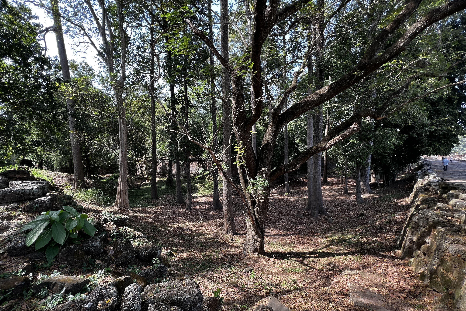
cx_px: 232
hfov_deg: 104.3
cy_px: 169
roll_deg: +1.1
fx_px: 181
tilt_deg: -2.5
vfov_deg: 81.0
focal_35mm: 14
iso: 32
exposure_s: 1/145
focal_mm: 1.57
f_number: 1.8
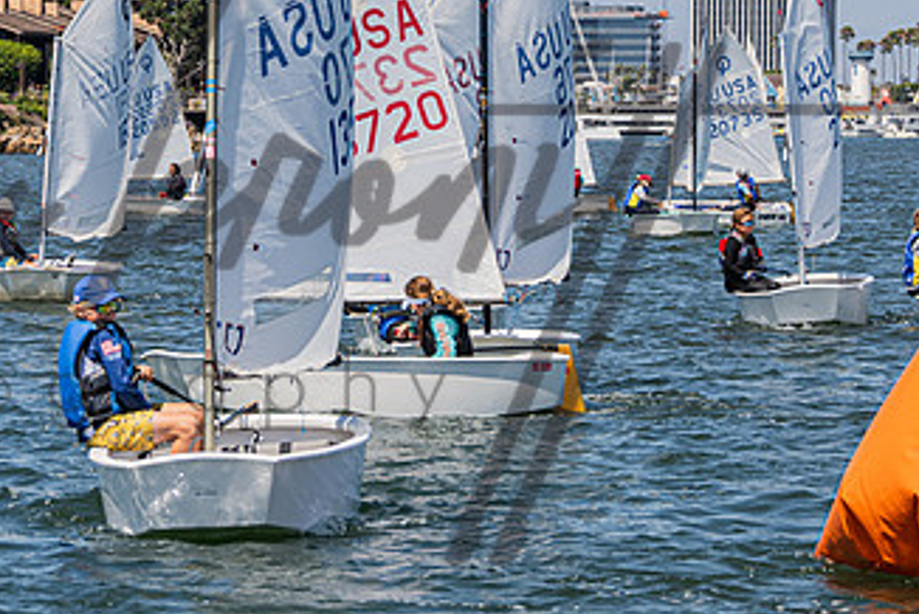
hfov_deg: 12.1
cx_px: 416
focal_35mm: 170
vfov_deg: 8.1
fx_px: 4343
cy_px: 142
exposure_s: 1/1000
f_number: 6
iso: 250
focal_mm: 70
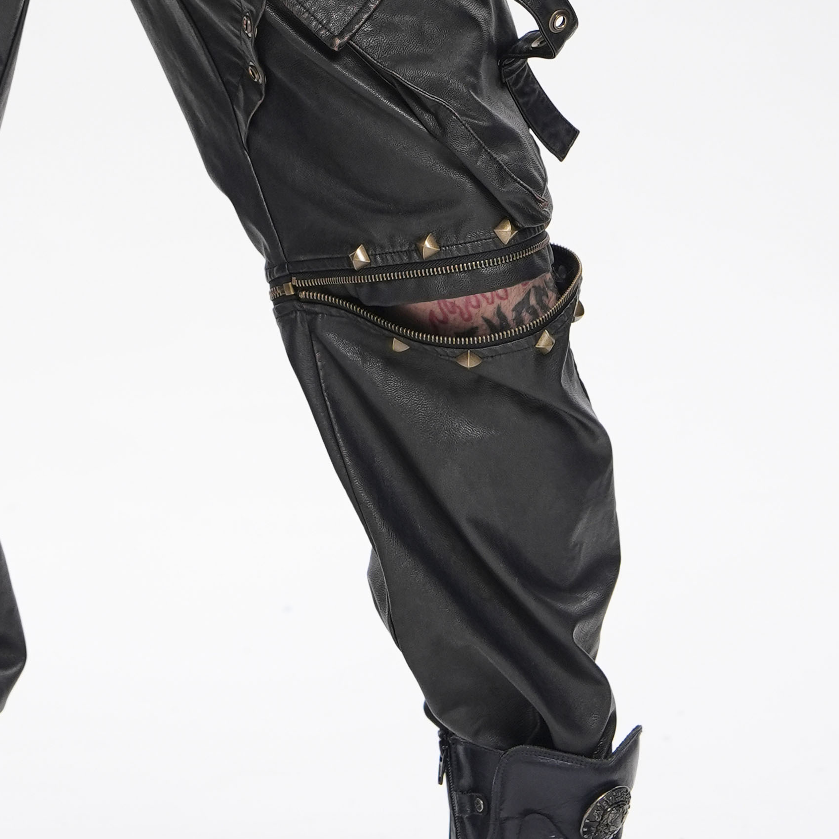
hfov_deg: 10.3
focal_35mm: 169
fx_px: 4634
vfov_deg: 10.1
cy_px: -287
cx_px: 66
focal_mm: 48
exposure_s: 1/125
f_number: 4
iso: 320
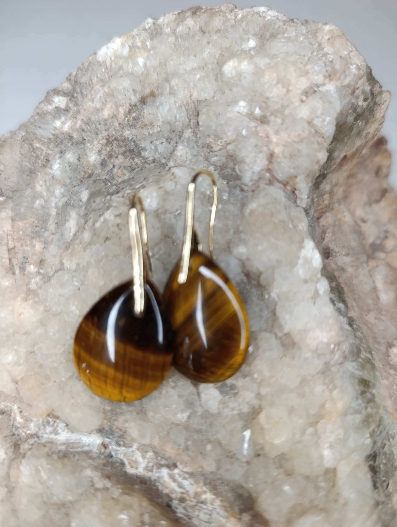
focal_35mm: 23
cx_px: 198
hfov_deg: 59.0
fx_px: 351
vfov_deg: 73.8
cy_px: 264
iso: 500
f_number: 1.6
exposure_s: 1/100
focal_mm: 6.14
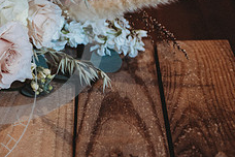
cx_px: -18
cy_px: -5
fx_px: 829
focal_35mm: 127
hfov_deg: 15.7
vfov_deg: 10.7
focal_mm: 50
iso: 1000
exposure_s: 1/125
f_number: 2.8
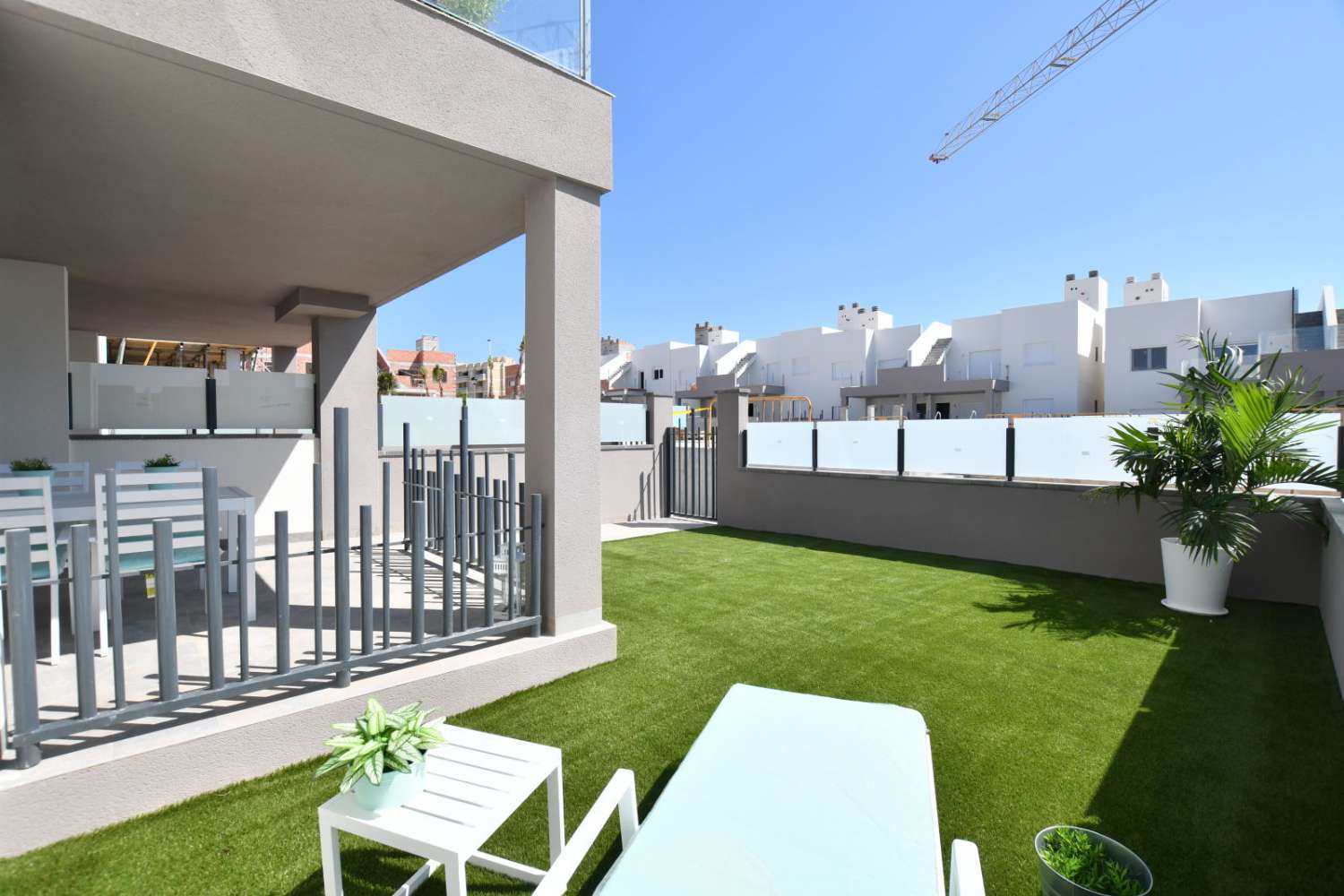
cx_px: 672
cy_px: 448
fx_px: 560
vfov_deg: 77.3
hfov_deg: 100.4
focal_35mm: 15
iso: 200
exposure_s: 1/640
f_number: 6.3
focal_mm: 10
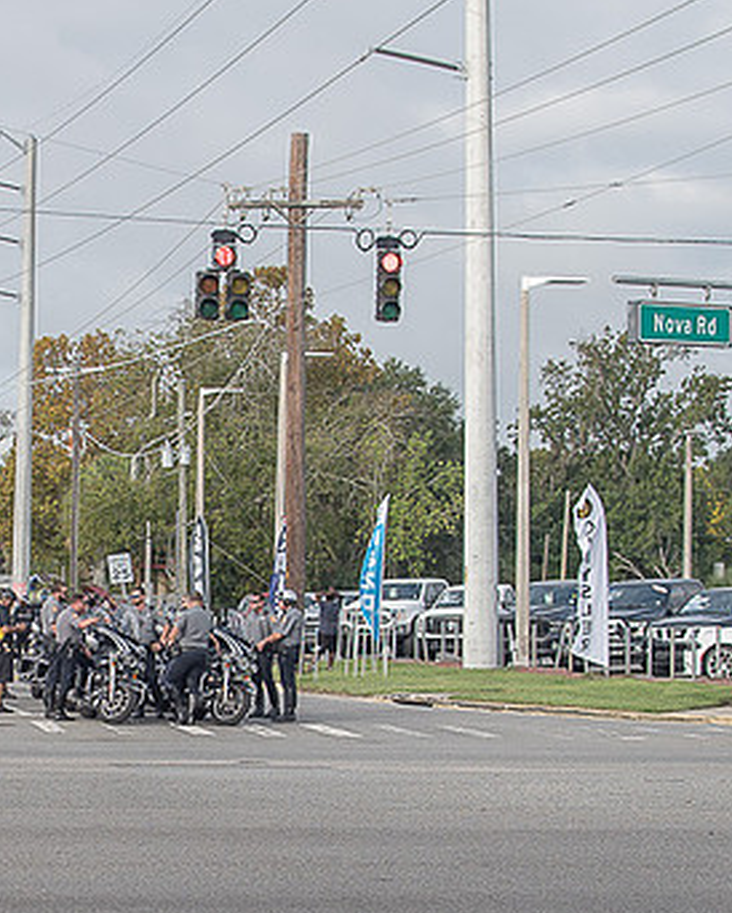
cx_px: 8
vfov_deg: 16.5
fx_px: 3139
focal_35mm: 116
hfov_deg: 13.1
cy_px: 650
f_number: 4
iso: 100
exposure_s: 1/1250
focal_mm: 35
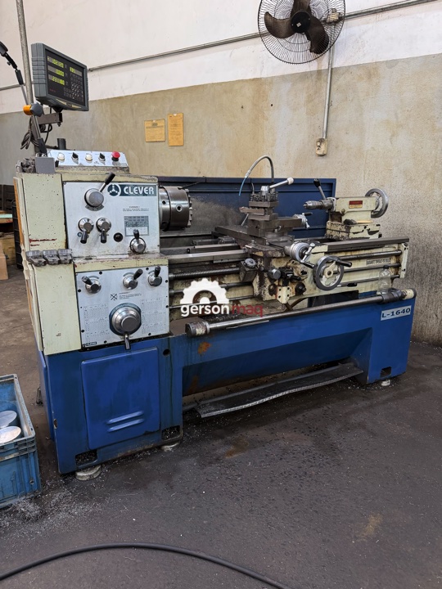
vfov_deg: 71.6
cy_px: 294
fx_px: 409
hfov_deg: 56.8
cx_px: 221
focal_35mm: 24
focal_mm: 6.76
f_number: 1.78
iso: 200
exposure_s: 1/74
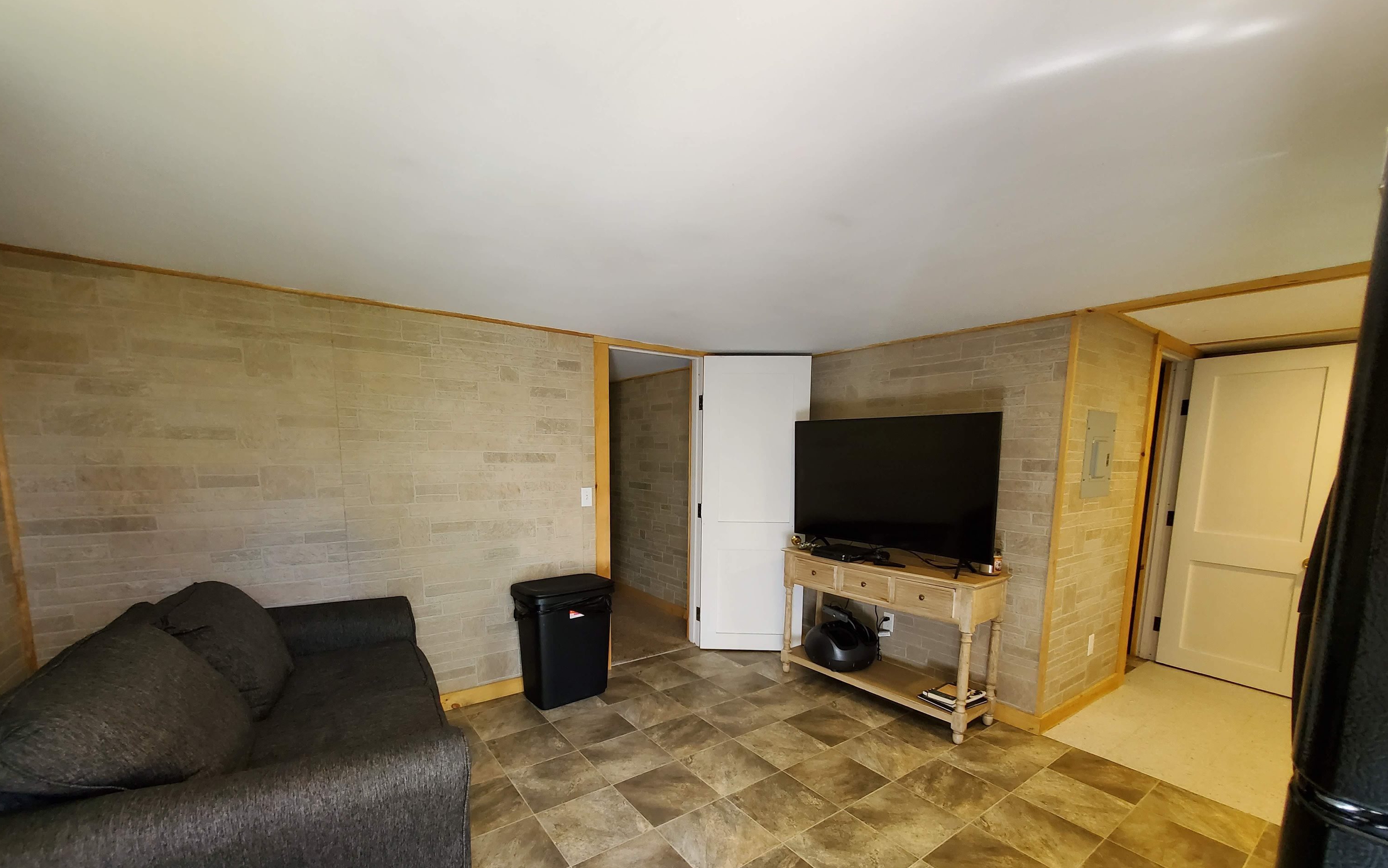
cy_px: 519
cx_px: 693
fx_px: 530
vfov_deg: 77.8
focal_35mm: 14
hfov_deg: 105.3
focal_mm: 1.8
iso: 250
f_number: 2.2
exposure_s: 1/60
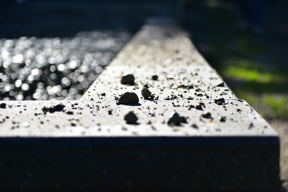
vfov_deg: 19.5
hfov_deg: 28.8
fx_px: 560
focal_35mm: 70
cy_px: 96
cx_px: 144
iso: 640
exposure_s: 1/4000
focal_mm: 70
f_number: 2.8
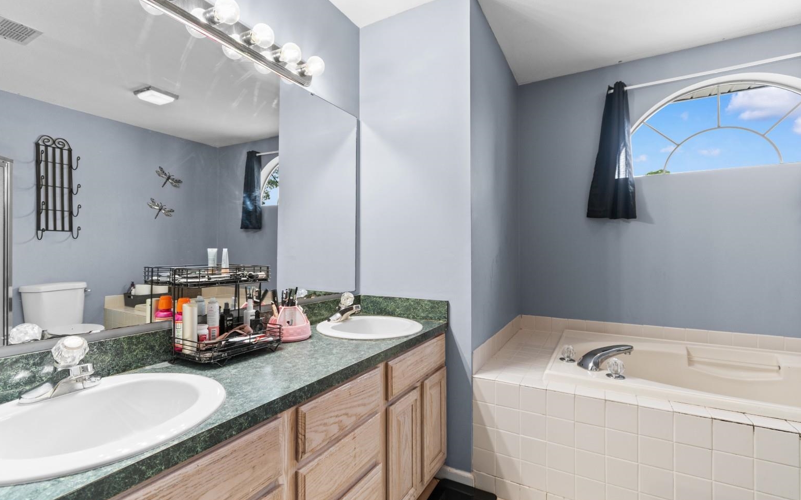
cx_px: 388
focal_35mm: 16
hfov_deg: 97.8
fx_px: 349
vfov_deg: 71.2
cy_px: 249
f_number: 4.5
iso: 100
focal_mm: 10
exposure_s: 1/6
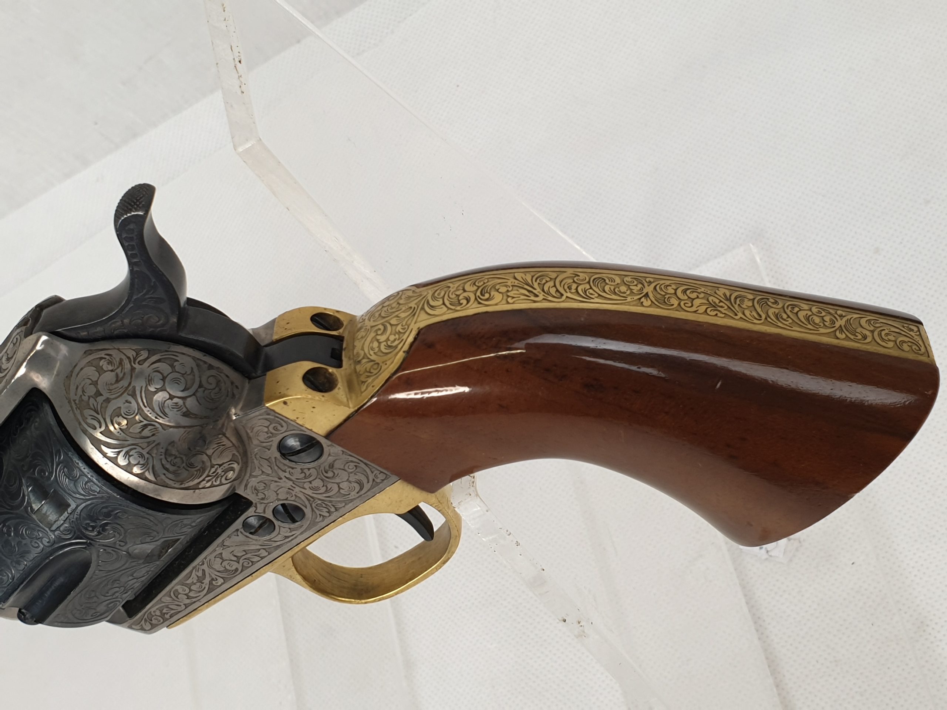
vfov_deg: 53.1
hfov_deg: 67.3
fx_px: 711
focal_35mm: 26
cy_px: 355
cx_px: 474
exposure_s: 1/50
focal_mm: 4.3
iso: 50
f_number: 2.4
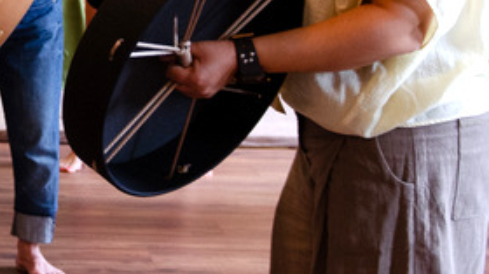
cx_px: -54
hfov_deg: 12.3
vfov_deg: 7.0
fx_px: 2229
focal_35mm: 172
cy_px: -37
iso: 800
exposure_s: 1/50
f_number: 4.5
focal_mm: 38
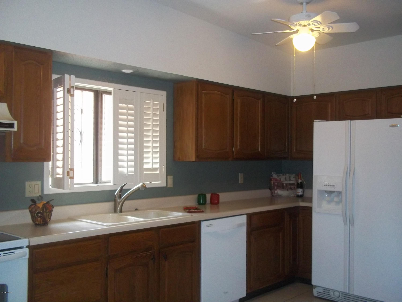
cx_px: 201
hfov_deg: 51.4
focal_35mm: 36
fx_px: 418
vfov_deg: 39.7
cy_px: 151
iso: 320
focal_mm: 6.5
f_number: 3.1
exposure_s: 1/30
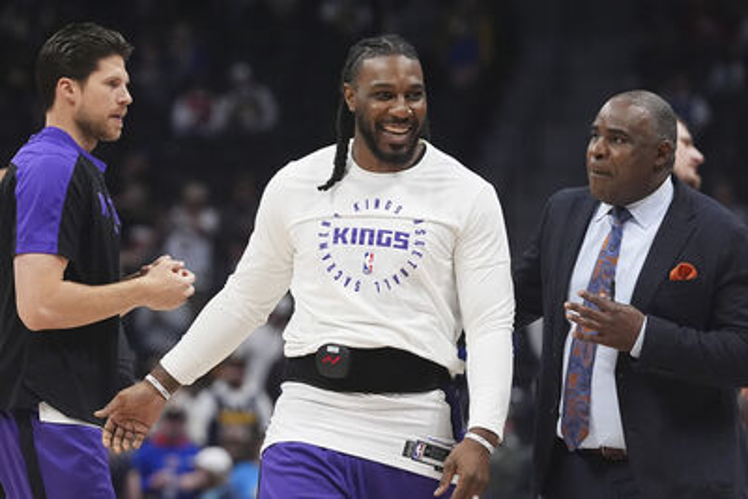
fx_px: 5487
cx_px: 374
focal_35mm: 264
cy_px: 250
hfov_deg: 7.8
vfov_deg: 5.2
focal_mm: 176
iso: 5000
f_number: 3.5
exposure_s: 1/2000
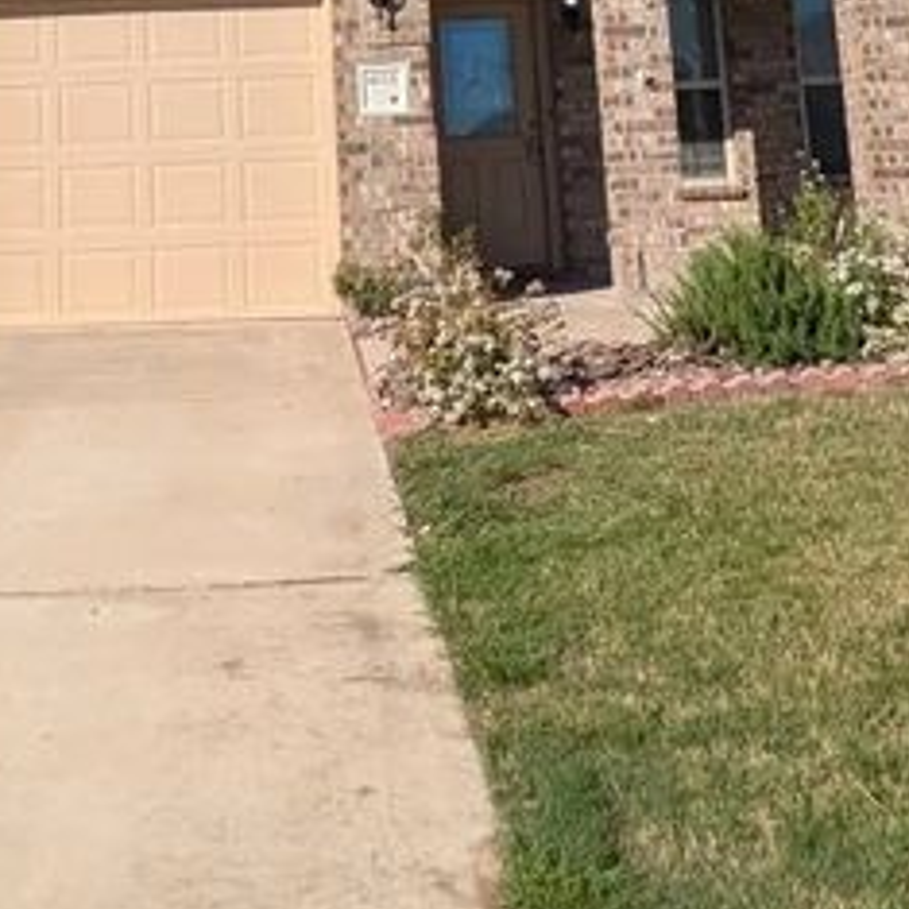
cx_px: 213
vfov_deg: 28.8
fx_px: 1604
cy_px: -79
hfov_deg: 31.0
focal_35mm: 54
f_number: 2.2
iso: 51
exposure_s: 1/2137
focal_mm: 1.83
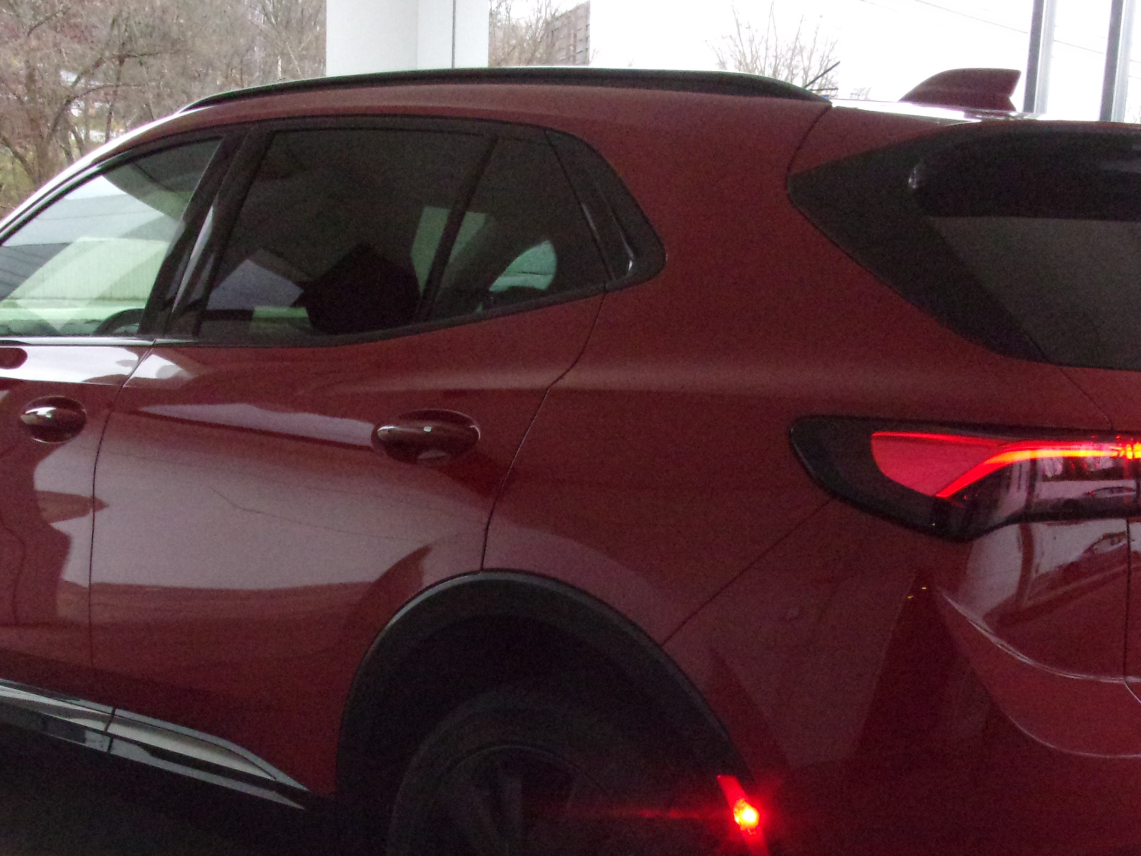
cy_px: 714
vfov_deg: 26.9
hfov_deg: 36.1
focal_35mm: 53
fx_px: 1747
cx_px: 624
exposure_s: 1/125
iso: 644
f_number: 3.9
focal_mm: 5.1
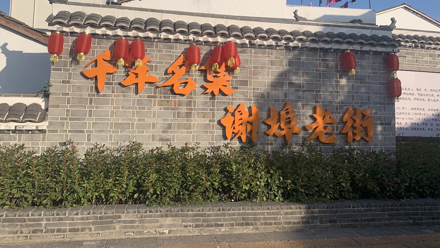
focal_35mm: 29
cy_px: 90
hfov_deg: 66.1
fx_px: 338
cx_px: 222
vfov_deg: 39.9
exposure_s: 1/2421
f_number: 1.8
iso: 25
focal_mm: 4.25
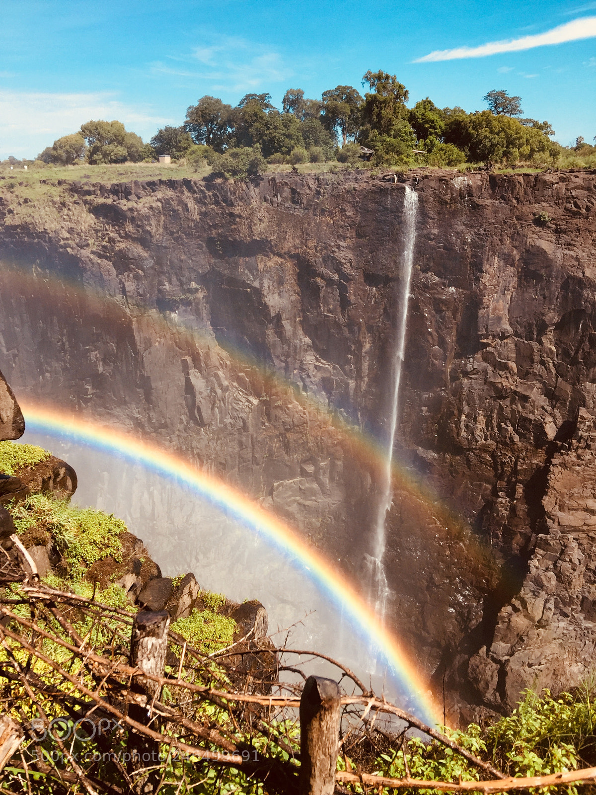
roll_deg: +0.7
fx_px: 666
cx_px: 298
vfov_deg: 61.7
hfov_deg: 48.2
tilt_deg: -16.7
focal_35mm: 29
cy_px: 398
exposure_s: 1/1721
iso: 32
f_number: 2.2
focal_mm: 4.15
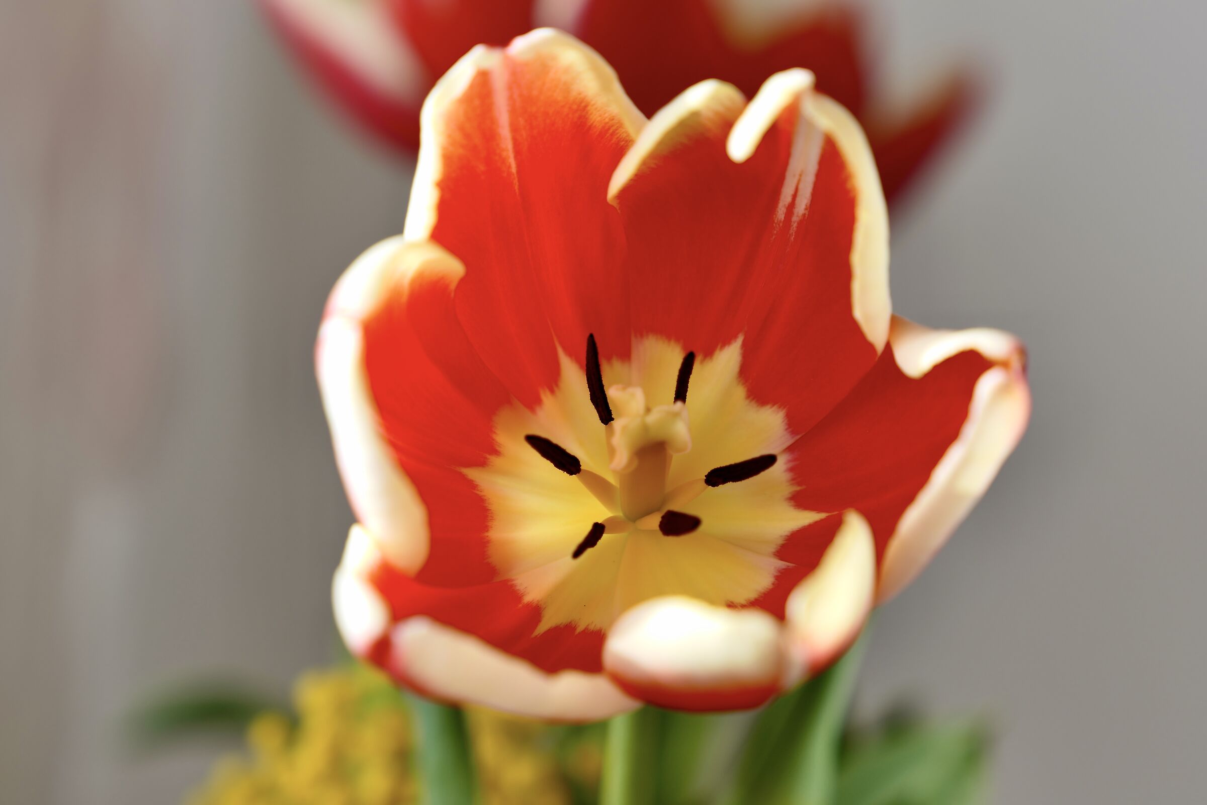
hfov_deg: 19.5
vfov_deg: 13.0
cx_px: 604
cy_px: 402
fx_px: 3520
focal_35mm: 105
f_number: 3.2
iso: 100
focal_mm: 70
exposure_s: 1/200
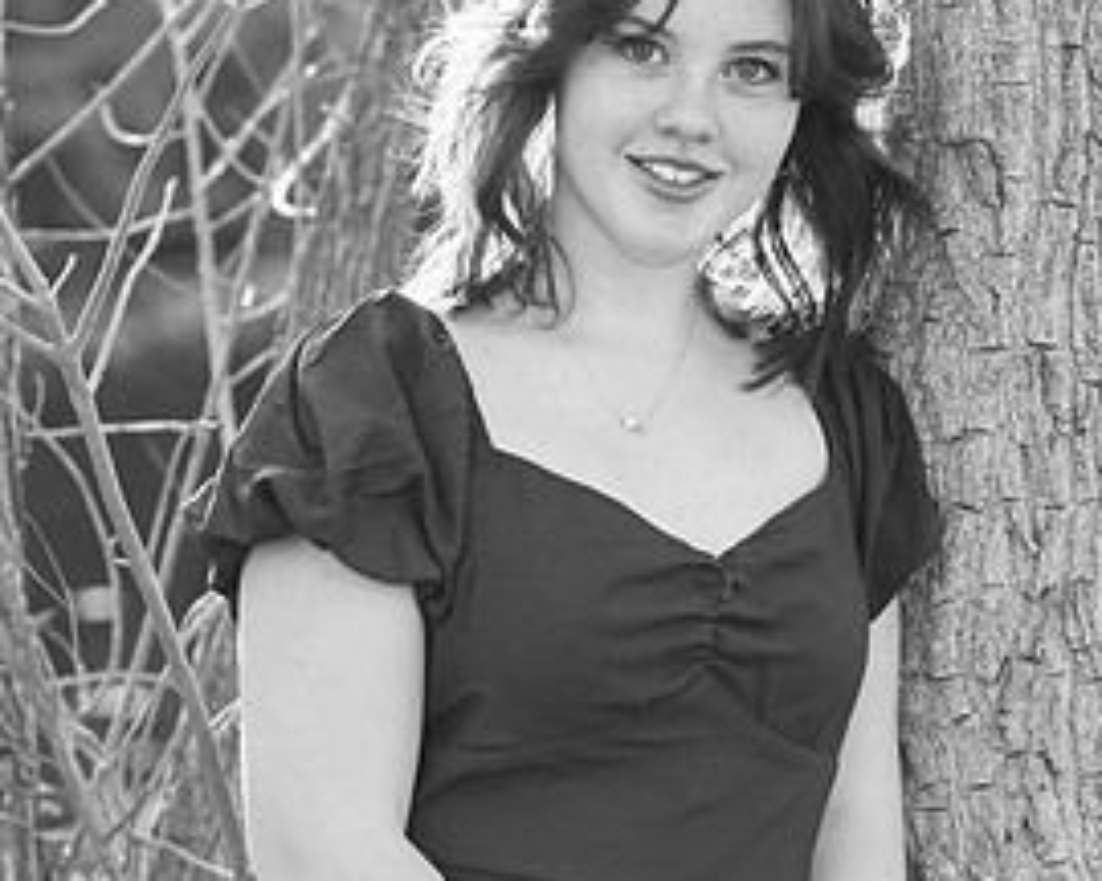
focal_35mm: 252
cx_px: 661
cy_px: 443
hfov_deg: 7.7
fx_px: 8219
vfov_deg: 6.1
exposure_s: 1/800
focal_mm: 125
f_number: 4.5
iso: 1000
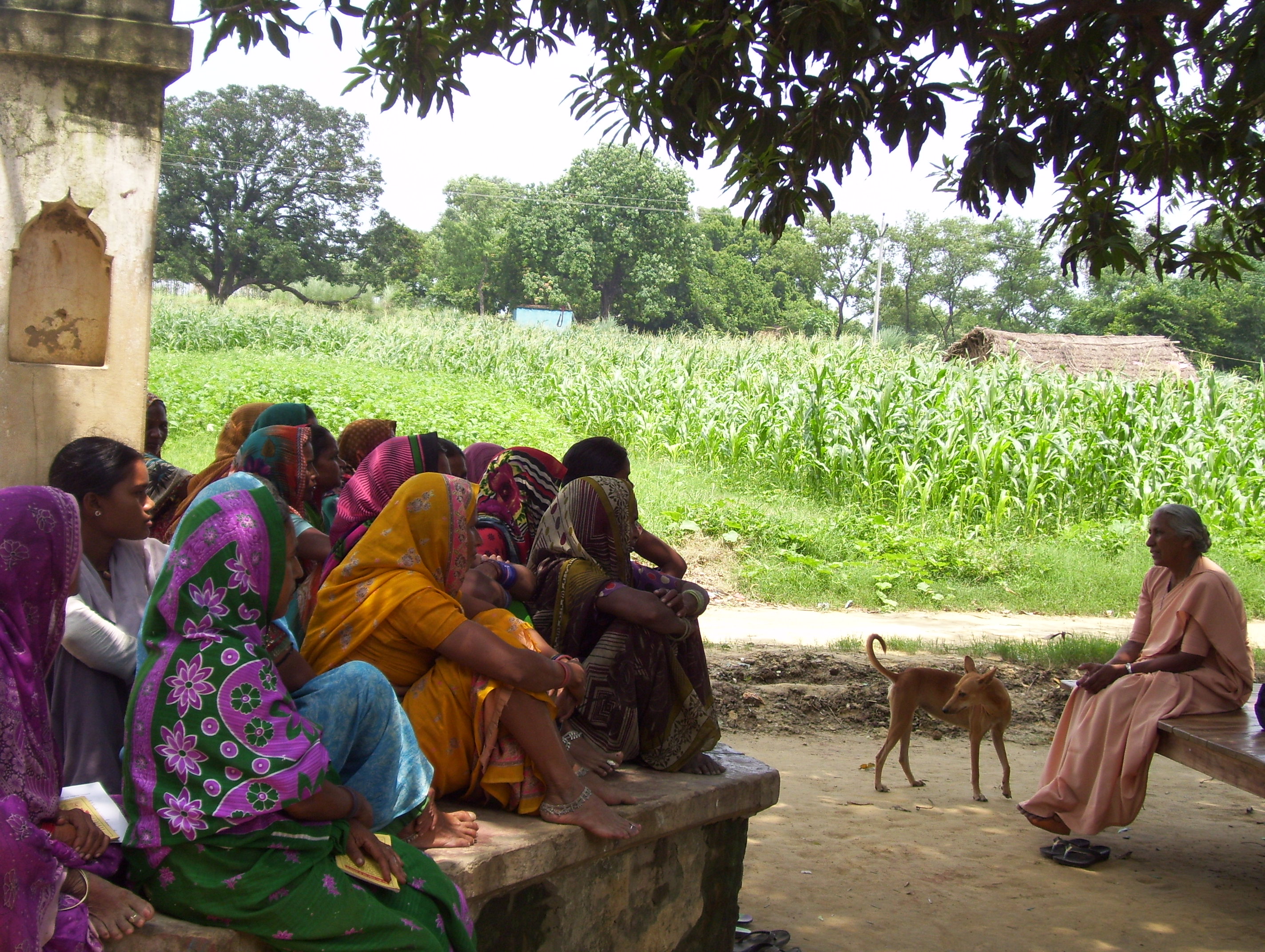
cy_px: 476
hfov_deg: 34.3
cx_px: 632
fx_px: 2049
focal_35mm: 56
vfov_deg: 26.2
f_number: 3.4
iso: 80
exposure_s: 1/500
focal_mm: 9.4
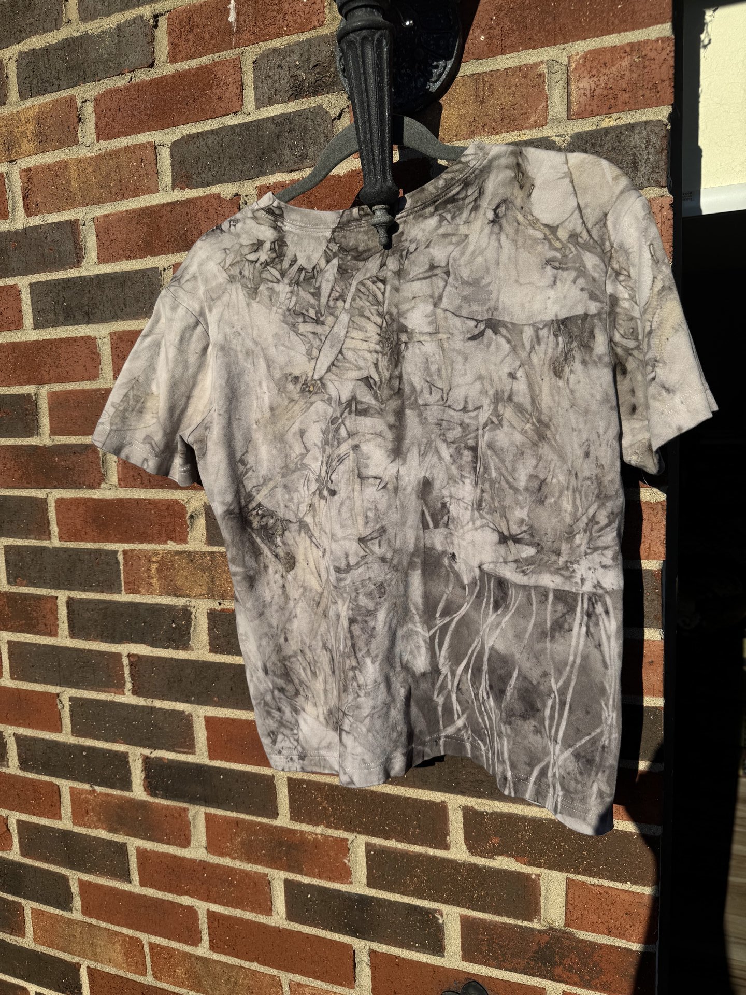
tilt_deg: -7.4
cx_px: 373
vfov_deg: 71.6
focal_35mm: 24
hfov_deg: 56.8
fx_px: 690
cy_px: 498
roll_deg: +1.6
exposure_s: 1/7937
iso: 80
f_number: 1.78
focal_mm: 6.76
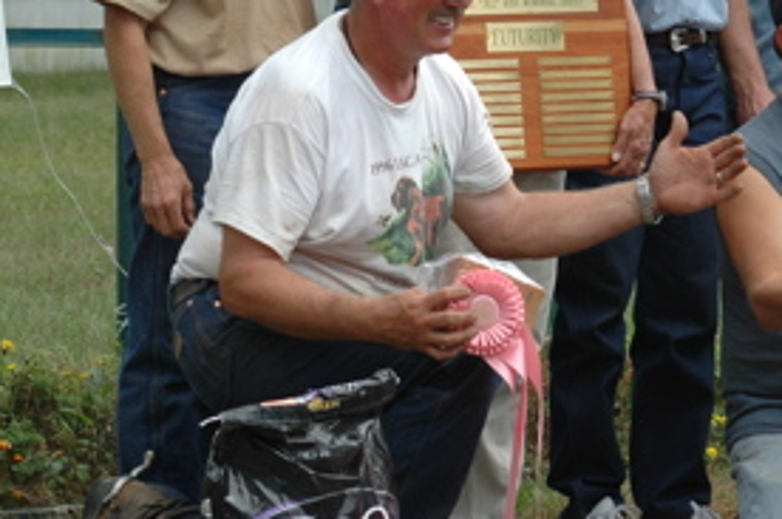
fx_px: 6180
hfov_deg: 7.2
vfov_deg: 4.8
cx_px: 805
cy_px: 166
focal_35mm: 285
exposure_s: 1/160
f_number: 6.3
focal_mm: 82
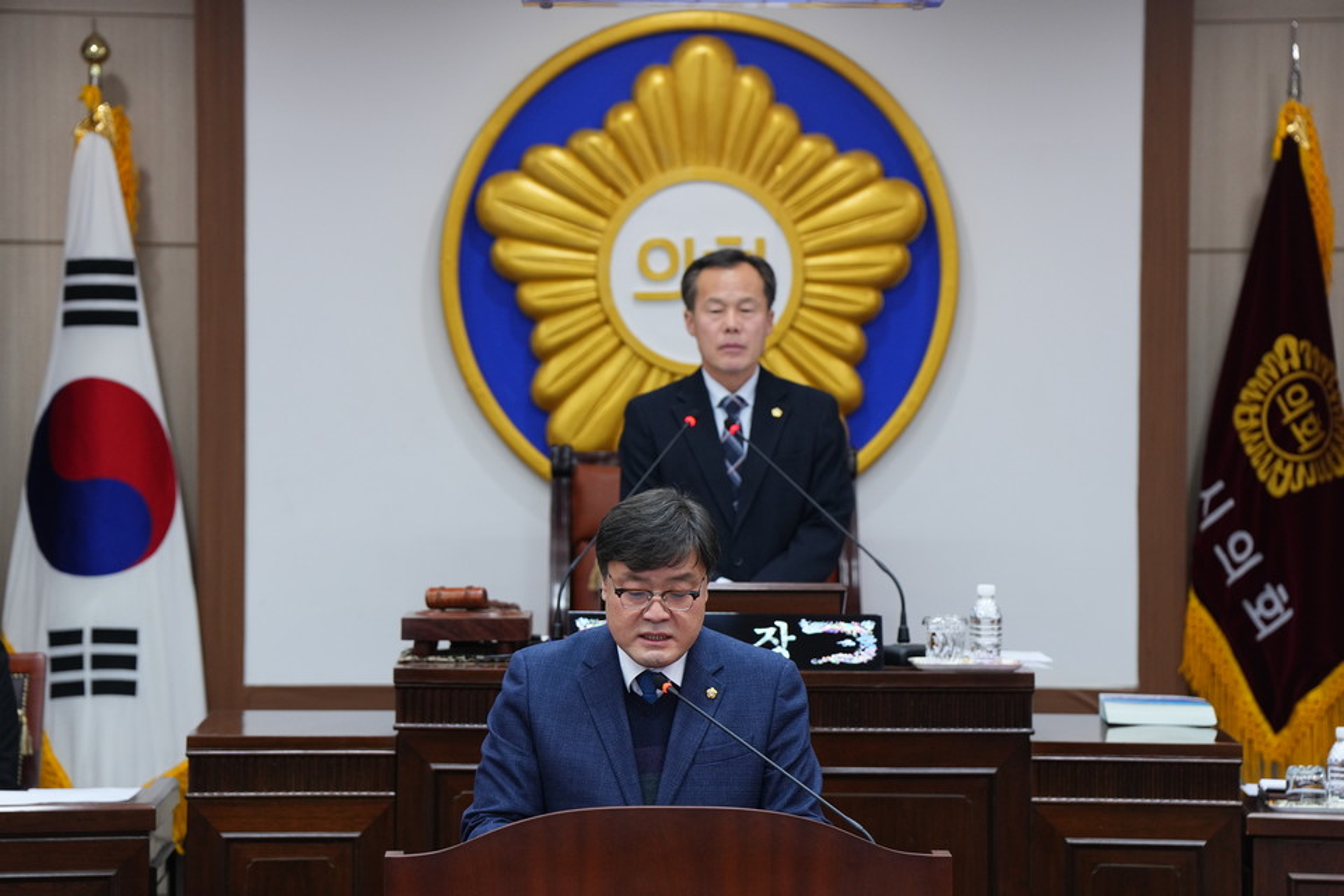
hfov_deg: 12.5
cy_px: 448
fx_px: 6160
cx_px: 672
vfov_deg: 8.3
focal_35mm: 165
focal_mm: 165
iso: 1600
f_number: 4
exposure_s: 1/160
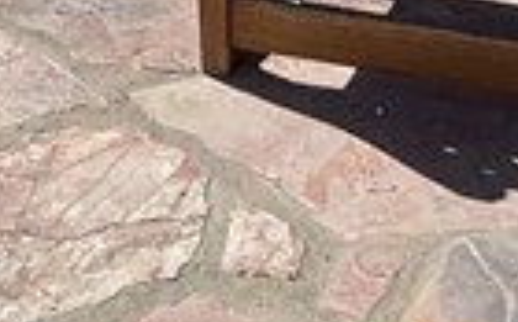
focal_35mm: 176
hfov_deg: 11.8
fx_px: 2481
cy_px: -703
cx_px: 48
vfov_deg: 6.6
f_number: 1.8
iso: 16
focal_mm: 3
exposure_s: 1/2667
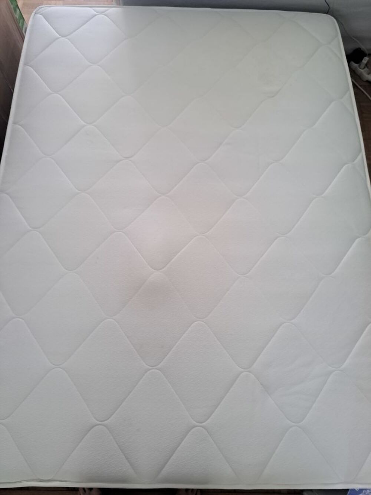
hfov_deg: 56.8
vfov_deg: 71.6
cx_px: 186
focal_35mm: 24
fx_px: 343
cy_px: 248
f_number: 1.8
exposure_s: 1/25
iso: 400
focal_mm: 5.23
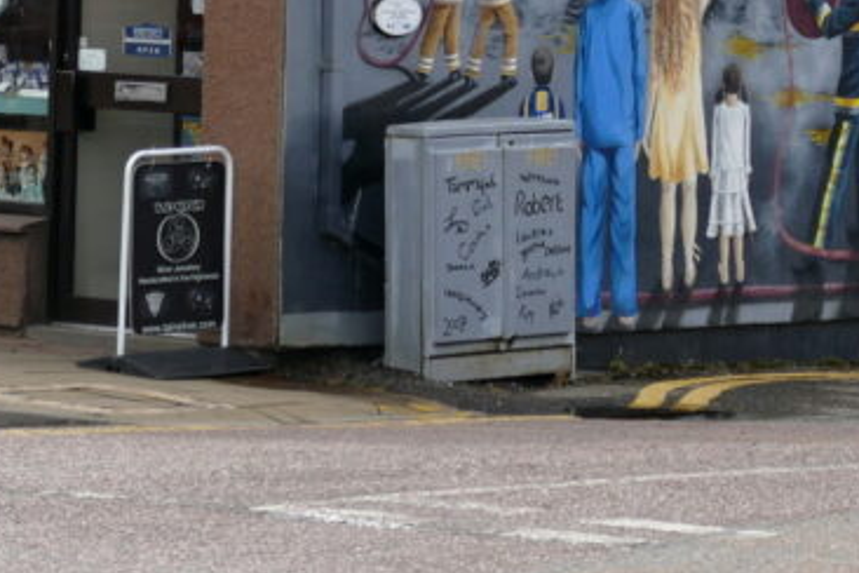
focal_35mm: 291
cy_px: -177
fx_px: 6943
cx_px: 1019
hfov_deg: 7.0
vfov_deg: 4.7
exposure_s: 1/640
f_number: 3.8
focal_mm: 37.79
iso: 125
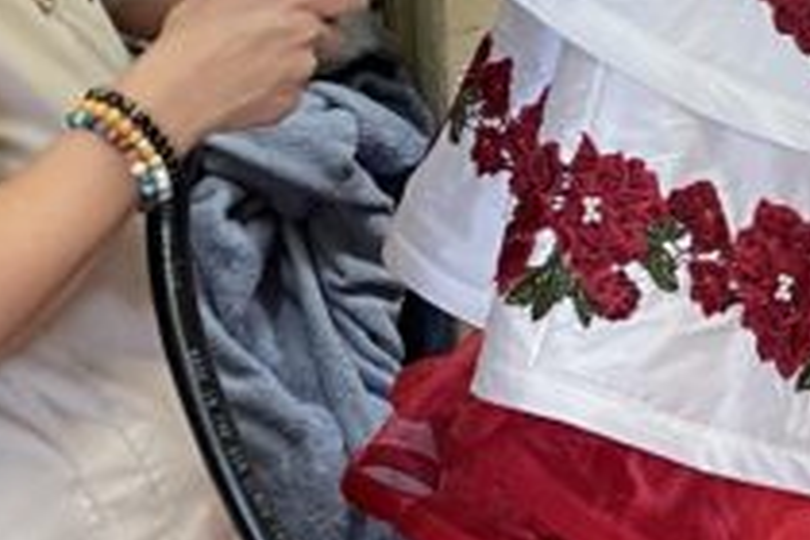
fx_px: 2970
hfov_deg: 14.8
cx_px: 1080
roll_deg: +2.4
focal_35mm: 132
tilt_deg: -9.2
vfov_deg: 10.3
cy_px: -35
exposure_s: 1/60
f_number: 1.6
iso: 125
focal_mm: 5.1
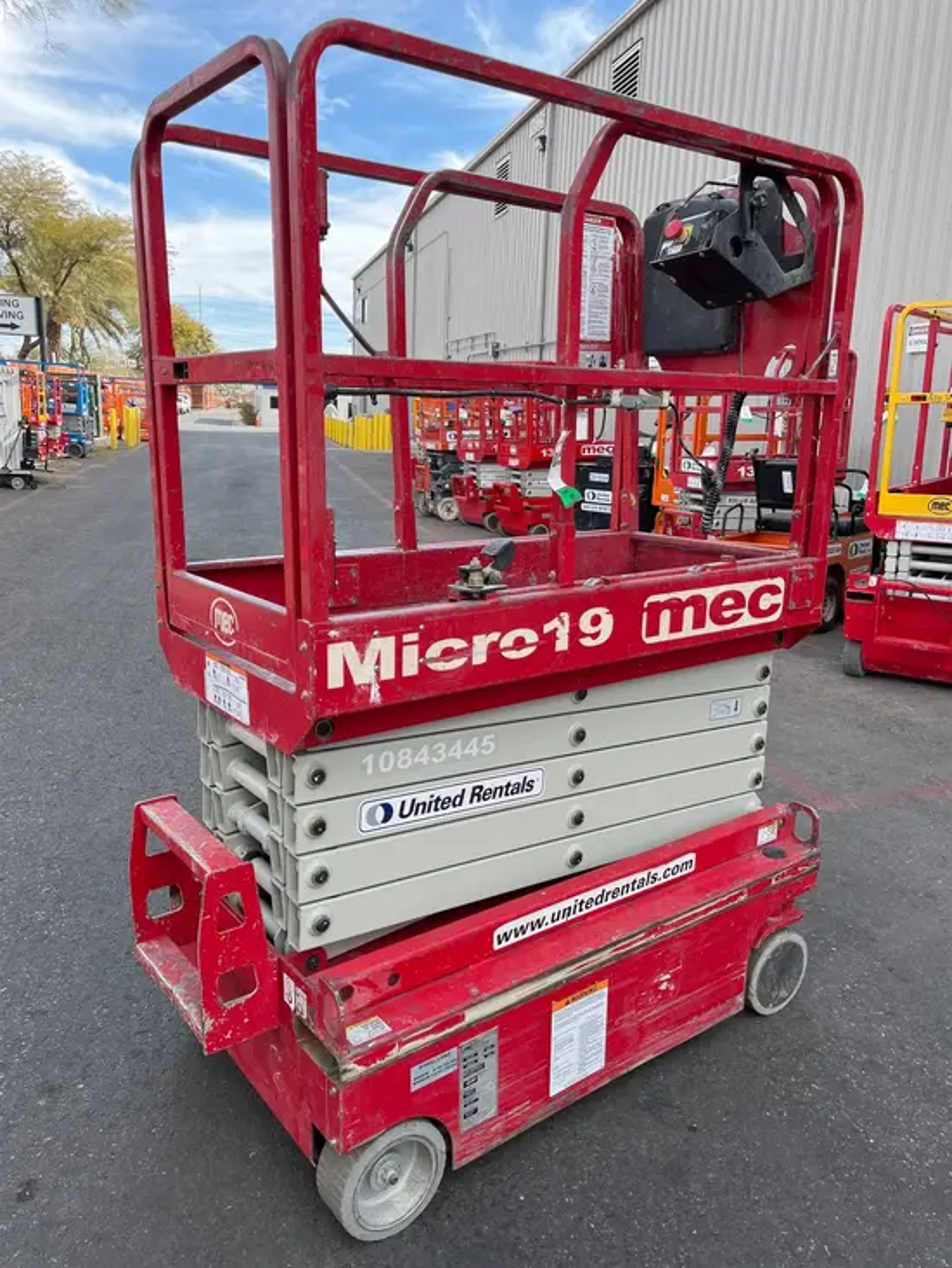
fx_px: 953
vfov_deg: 67.3
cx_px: 476
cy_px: 634
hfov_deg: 53.1
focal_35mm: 26
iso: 50
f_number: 1.6
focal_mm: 5.1
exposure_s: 1/871
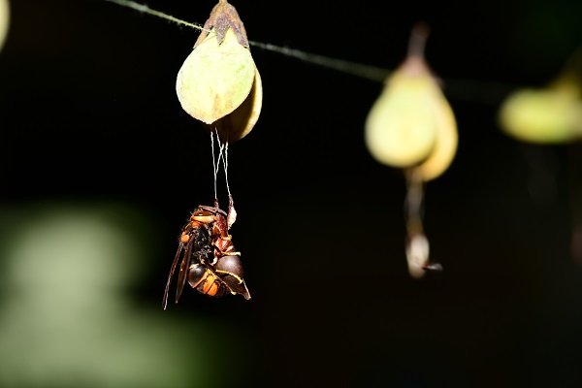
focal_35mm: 105
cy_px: 194
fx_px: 1697
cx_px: 291
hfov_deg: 19.5
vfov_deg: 13.0
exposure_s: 1/250
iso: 100
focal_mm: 105
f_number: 8
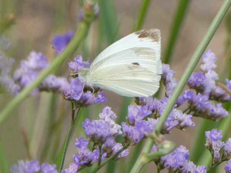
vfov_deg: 3.2
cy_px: 86
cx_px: 116
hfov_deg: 4.2
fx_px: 3130
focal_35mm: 469
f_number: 5.6
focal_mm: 84
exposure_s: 1/125
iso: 200
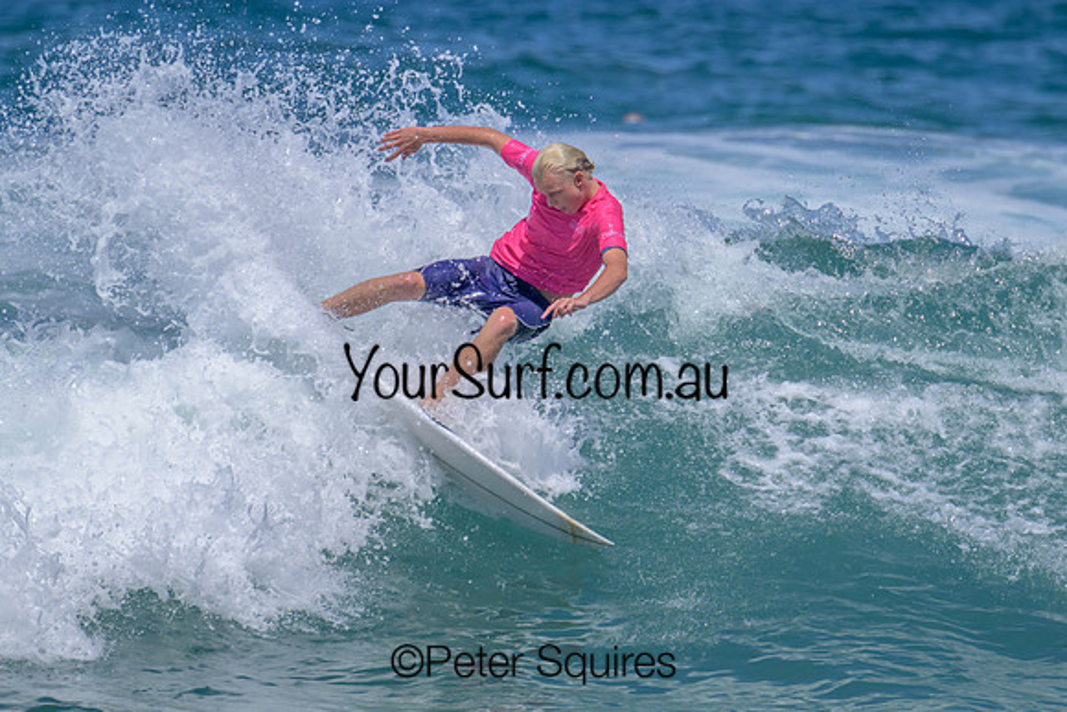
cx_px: 604
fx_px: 29680
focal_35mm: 1001
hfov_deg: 2.1
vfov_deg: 1.4
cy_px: 309
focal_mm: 800
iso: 640
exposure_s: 1/2000
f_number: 11
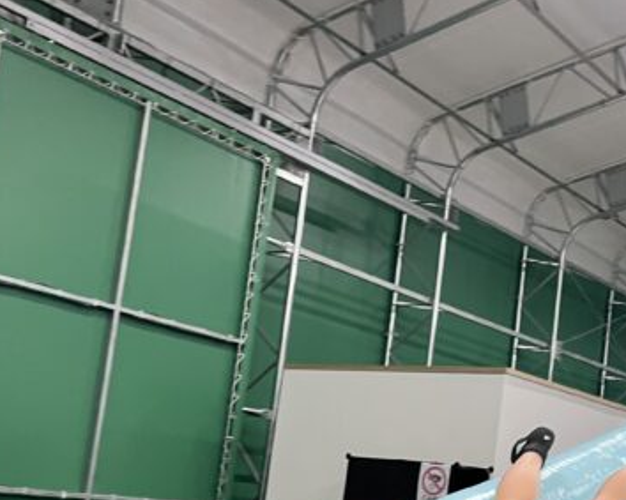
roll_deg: -5.7
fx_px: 1019
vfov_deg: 27.0
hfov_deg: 31.0
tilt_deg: +6.1
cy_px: 413
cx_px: 661
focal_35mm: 55
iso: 100
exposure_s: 1/60
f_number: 1.6
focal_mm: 5.1
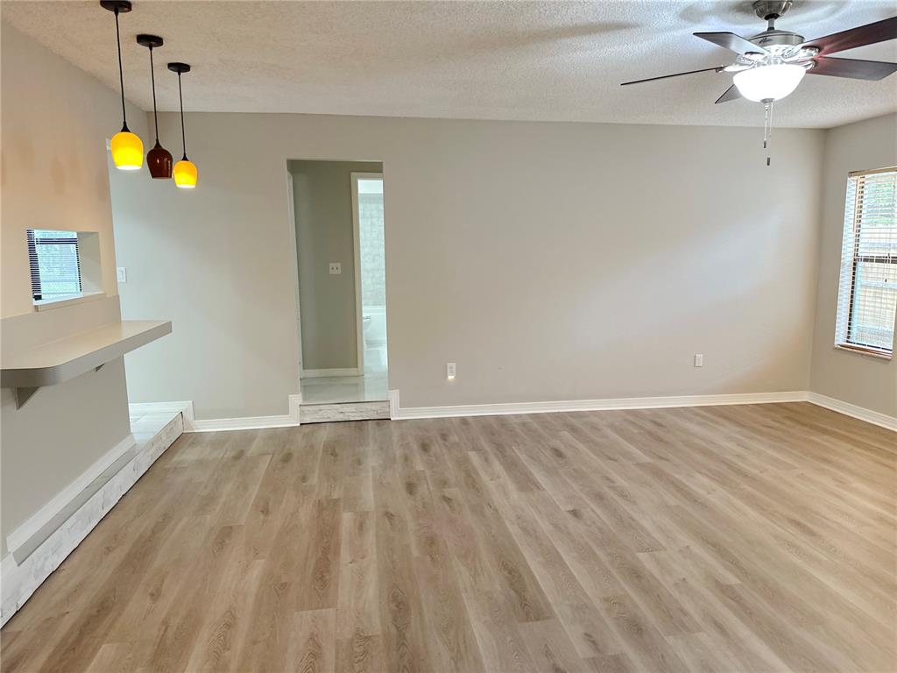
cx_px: 448
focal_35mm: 24
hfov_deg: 71.6
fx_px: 622
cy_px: 336
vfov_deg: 56.8
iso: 200
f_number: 1.78
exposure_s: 1/60
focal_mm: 6.86
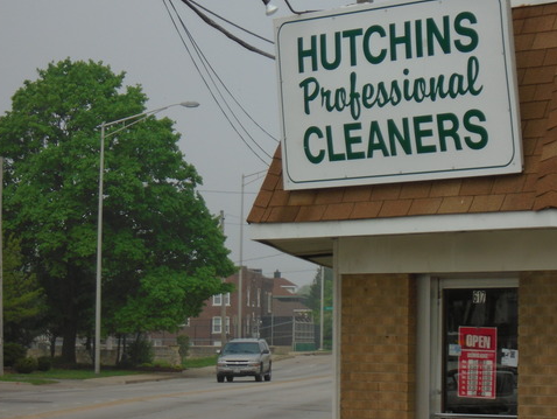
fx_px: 2801
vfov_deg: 8.5
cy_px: 159
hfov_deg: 11.4
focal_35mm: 174
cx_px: 338
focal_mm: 23
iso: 100
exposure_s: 1/320
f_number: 6.4
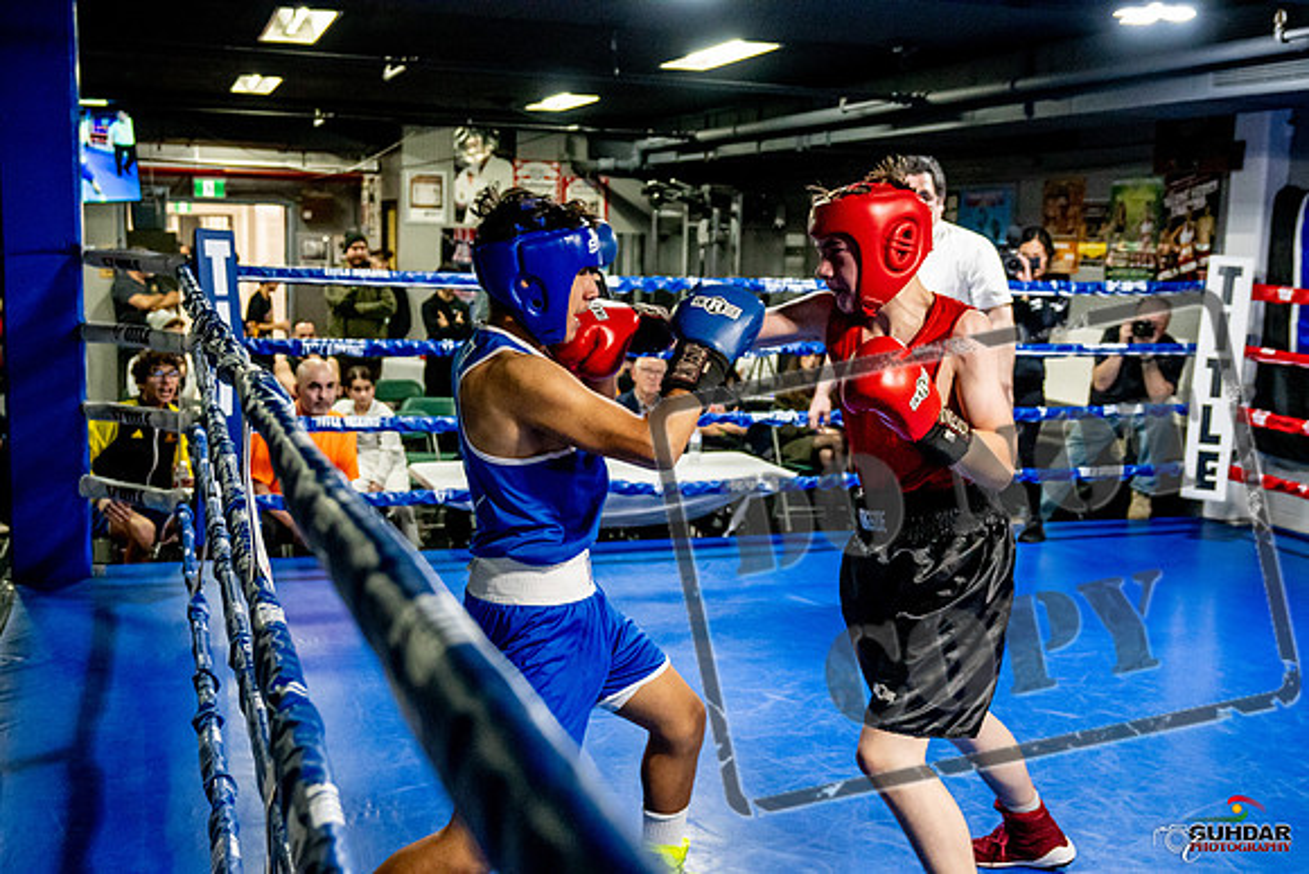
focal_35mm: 39
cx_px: 654
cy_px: 437
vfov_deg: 34.2
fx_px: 1418
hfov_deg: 49.5
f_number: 2.8
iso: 5000
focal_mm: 26
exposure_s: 1/800
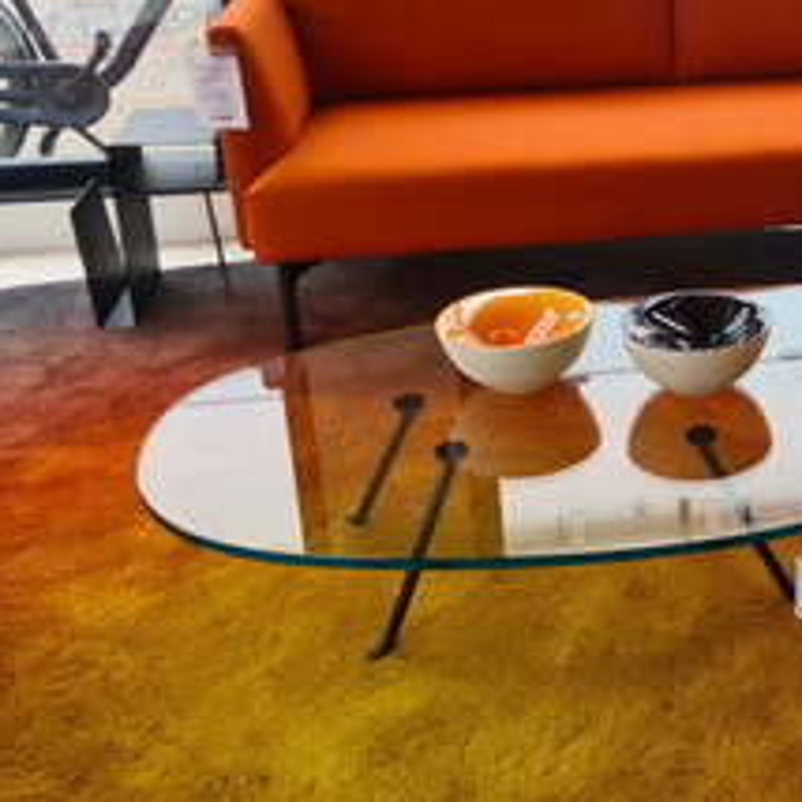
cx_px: 944
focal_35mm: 55
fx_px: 1442
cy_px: 236
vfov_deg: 30.7
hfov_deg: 27.6
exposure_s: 1/211
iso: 50
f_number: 1.8
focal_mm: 5.4
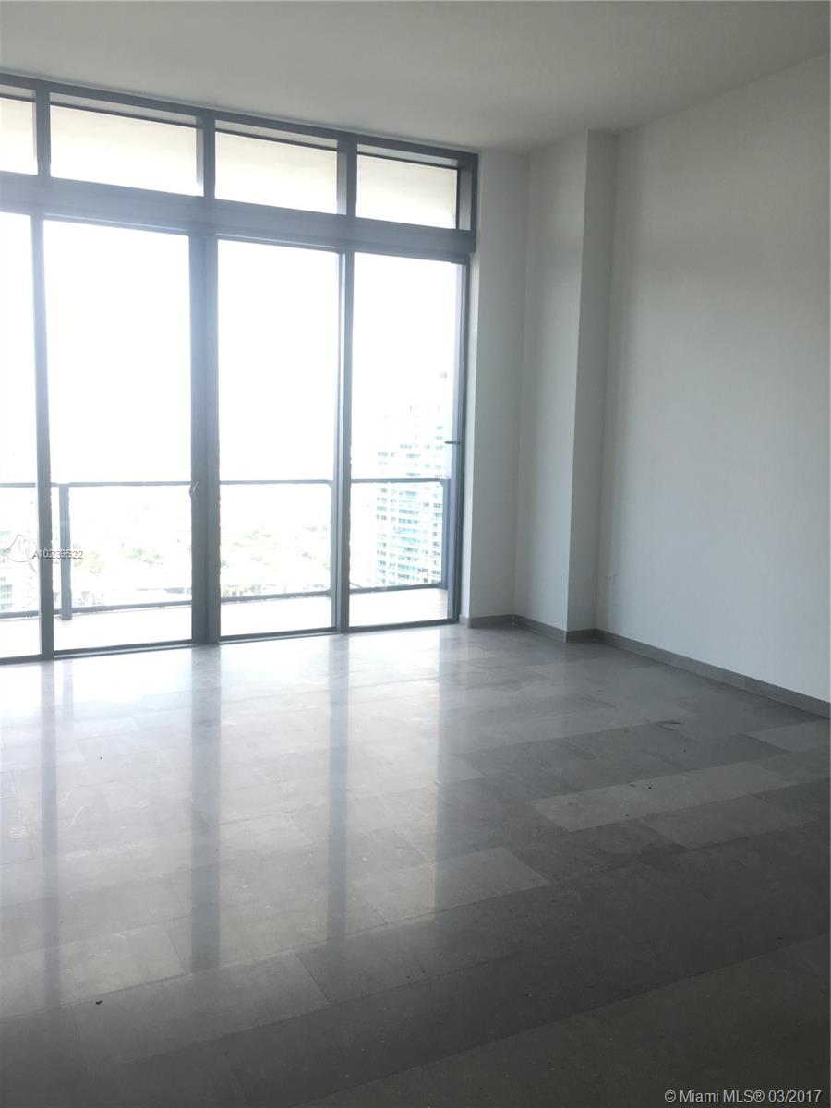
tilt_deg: -5.9
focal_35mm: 29
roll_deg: -1.3
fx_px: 928
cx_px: 416
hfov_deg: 48.2
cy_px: 554
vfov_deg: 61.7
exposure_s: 1/60
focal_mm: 4.15
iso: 25
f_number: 2.2
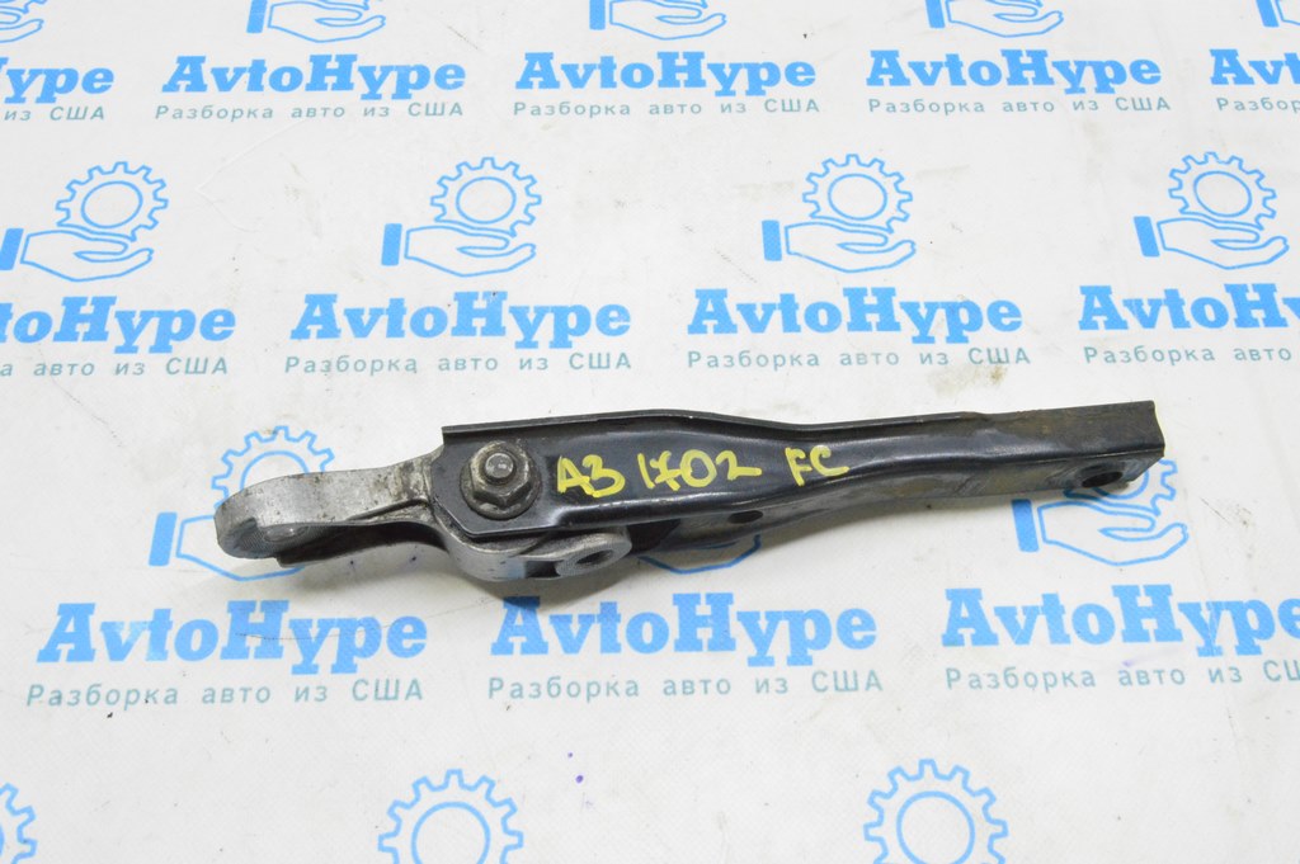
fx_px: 1245
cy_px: 432
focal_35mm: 34
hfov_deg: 55.1
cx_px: 650
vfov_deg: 38.3
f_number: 20
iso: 6400
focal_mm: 23
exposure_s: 1/15
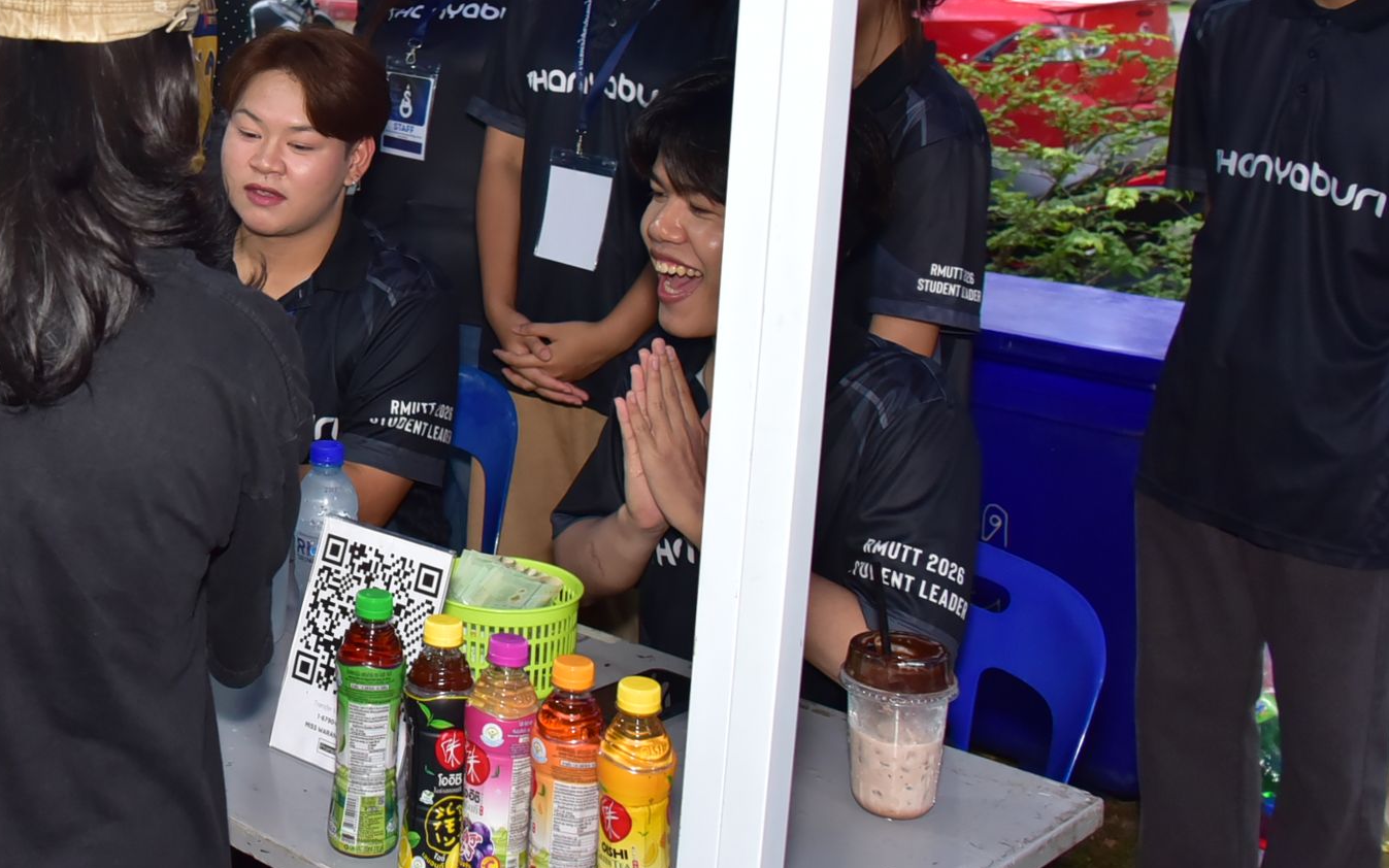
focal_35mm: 53
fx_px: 2006
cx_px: 156
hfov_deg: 36.0
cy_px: 133
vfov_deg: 23.9
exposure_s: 1/200
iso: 1250
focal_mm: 28
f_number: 5.6
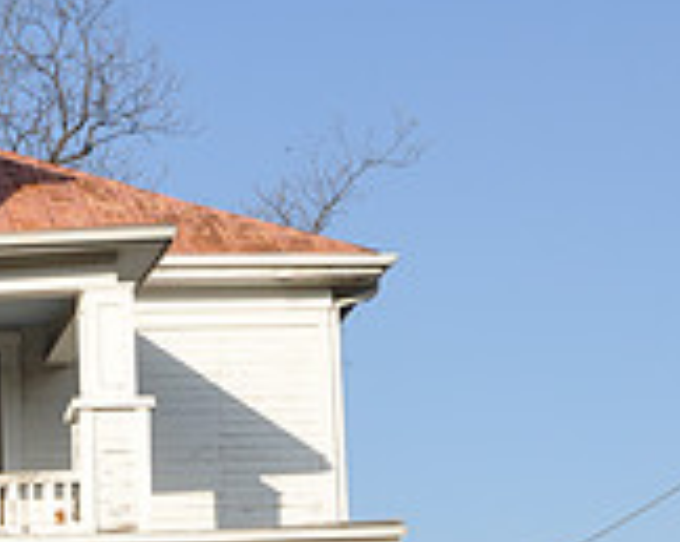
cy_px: 700
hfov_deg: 14.0
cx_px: -277
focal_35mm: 131
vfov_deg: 11.4
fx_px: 2632
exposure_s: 1/125
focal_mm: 26
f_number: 11
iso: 200
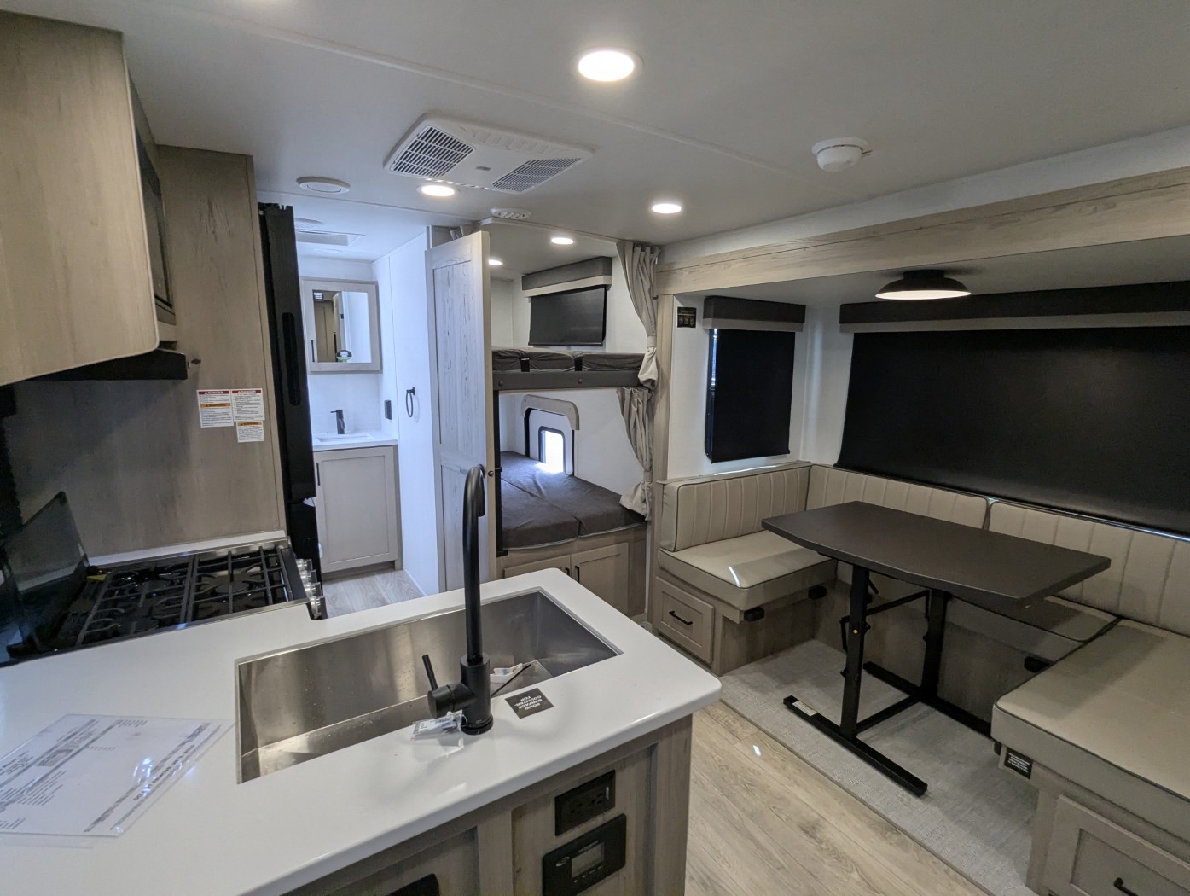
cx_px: 595
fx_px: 551
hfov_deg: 94.4
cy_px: 448
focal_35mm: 16
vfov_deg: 78.2
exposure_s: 1/171
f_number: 2.2
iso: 176
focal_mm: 2.35
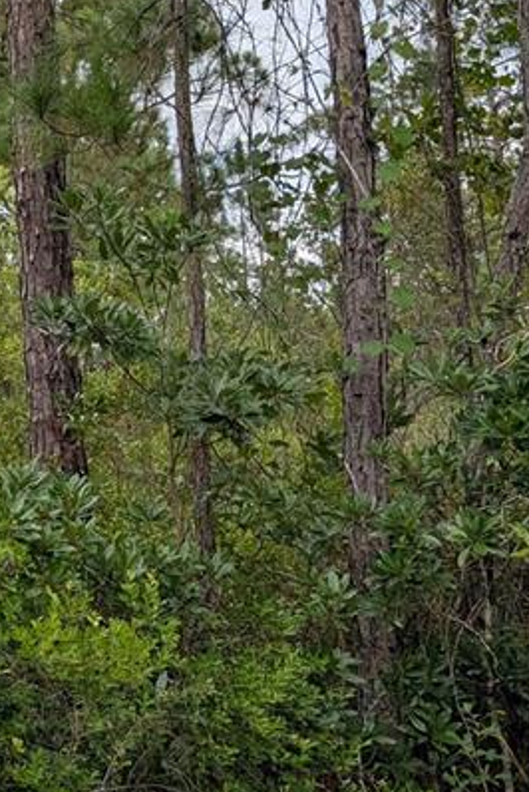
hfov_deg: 18.1
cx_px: -346
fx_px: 1408
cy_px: 328
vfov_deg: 31.3
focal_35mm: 64
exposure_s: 1/722
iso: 20
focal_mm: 6.9
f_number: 1.68
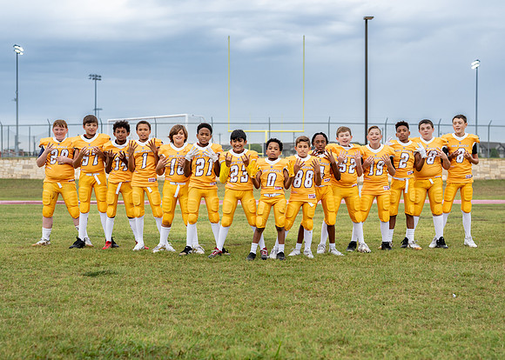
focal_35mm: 60
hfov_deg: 32.6
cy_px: 192
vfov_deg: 23.6
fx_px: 862
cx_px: 267
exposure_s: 1/1000
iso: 320
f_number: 2.2
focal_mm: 50
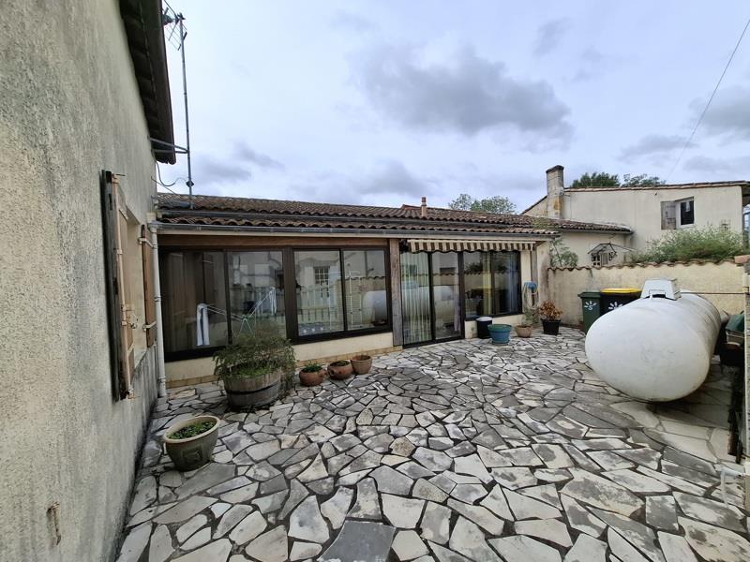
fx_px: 282
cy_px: 281
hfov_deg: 106.2
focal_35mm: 13
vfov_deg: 89.9
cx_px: 375
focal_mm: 1.74
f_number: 2.2
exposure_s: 1/1075
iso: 40
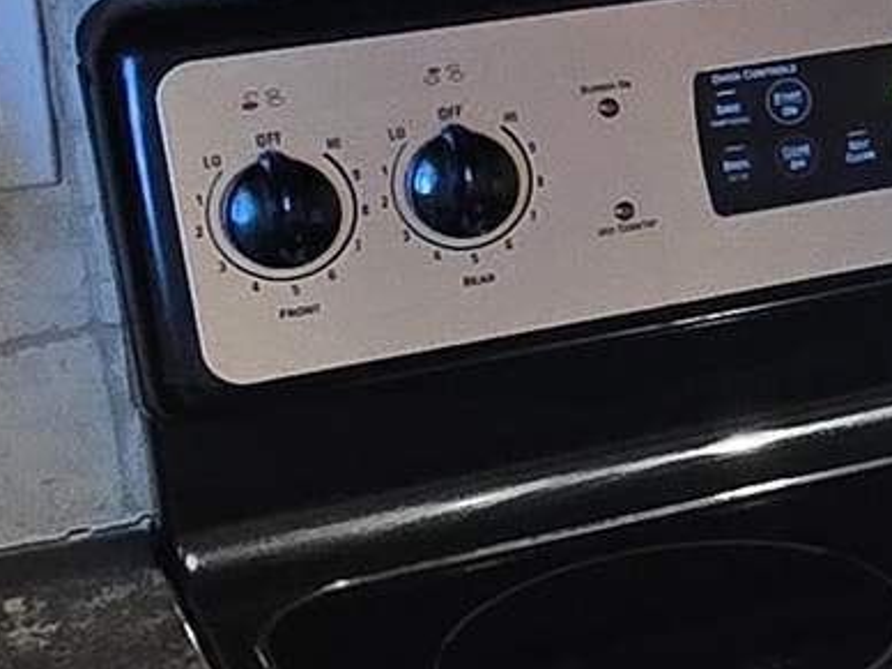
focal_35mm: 103
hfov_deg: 16.4
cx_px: 1545
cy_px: 212
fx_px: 2654
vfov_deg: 14.3
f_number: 2.2
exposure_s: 1/60
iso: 500
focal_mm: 2.2
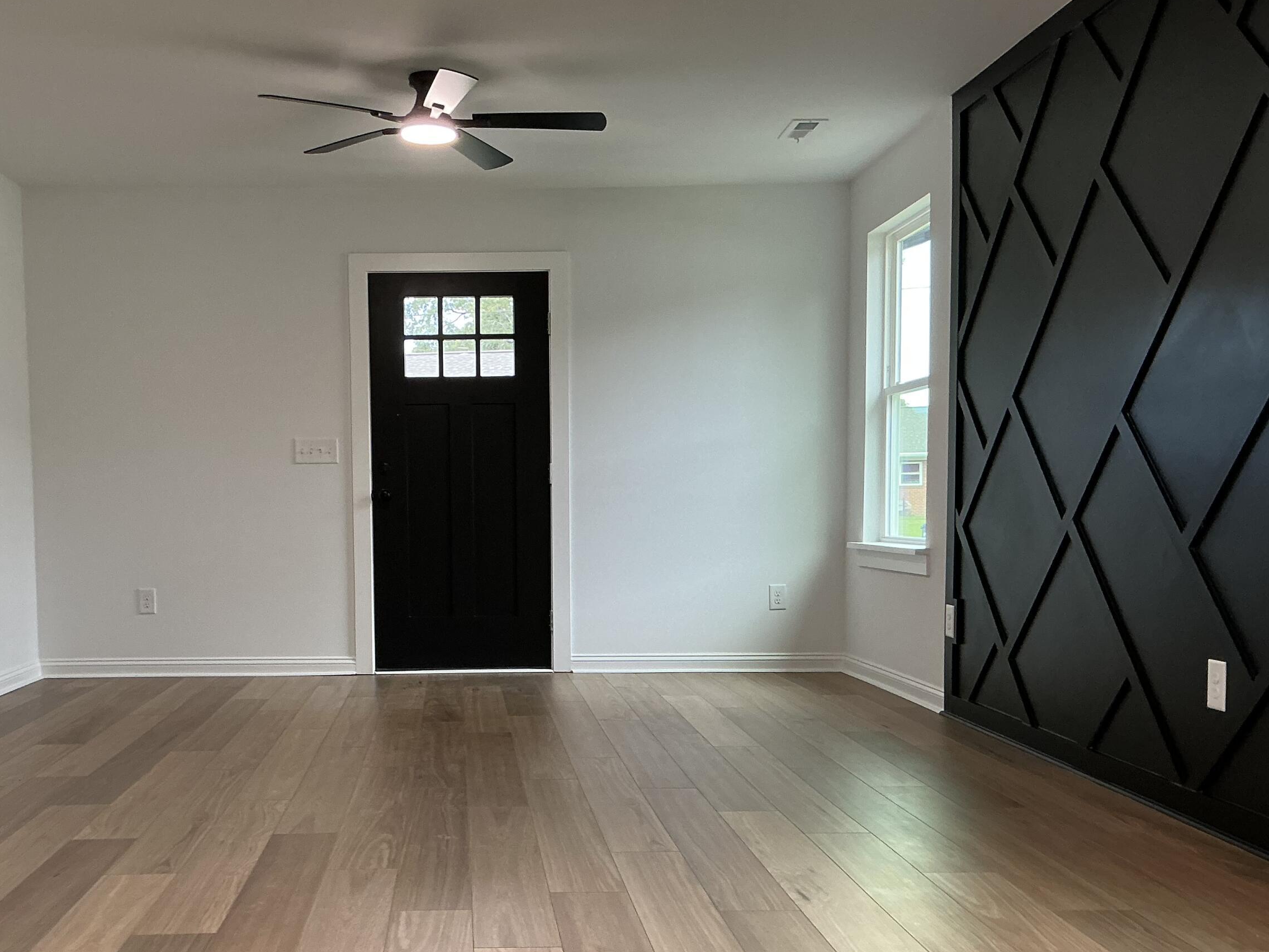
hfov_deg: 49.6
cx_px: 471
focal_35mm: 37
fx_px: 1357
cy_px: 595
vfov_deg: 38.4
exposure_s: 1/60
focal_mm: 3
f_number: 1.8
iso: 64
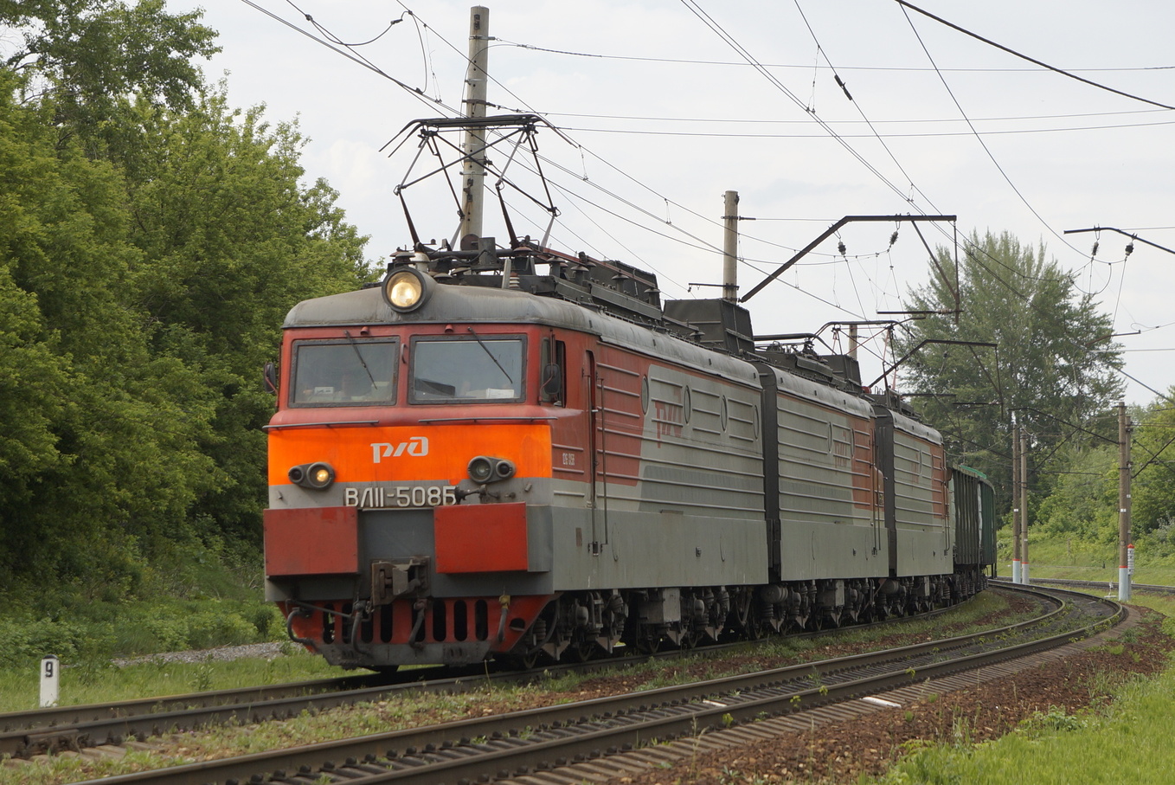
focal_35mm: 75
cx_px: 588
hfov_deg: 27.0
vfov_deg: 18.2
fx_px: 2449
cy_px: 392
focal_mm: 50
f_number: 4
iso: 160
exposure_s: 1/640
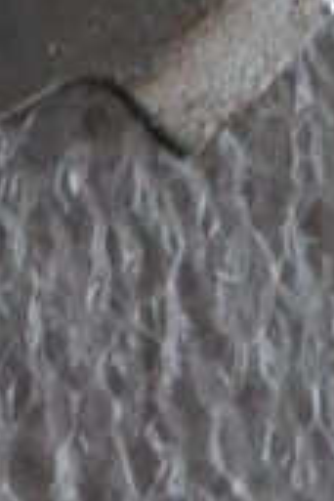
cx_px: -560
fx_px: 5288
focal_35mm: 380
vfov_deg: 5.3
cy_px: -589
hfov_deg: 3.6
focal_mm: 32
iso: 3200
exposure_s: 1/30
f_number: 4.8
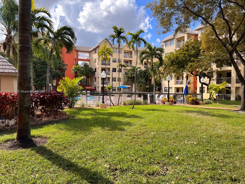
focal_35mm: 26
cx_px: 122
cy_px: 92
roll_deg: -0.8
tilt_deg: -1.8
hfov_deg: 67.3
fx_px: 184
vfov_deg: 53.1
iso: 50
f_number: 1.5
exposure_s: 1/1972
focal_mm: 5.7
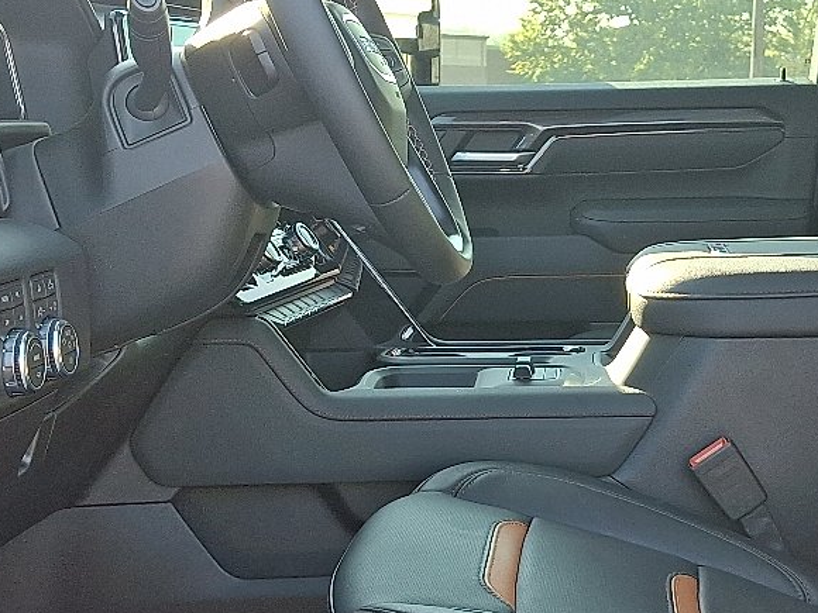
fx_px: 1631
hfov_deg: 27.9
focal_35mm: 69
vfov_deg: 21.3
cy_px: 361
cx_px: 590
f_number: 1.8
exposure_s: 1/120
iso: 25
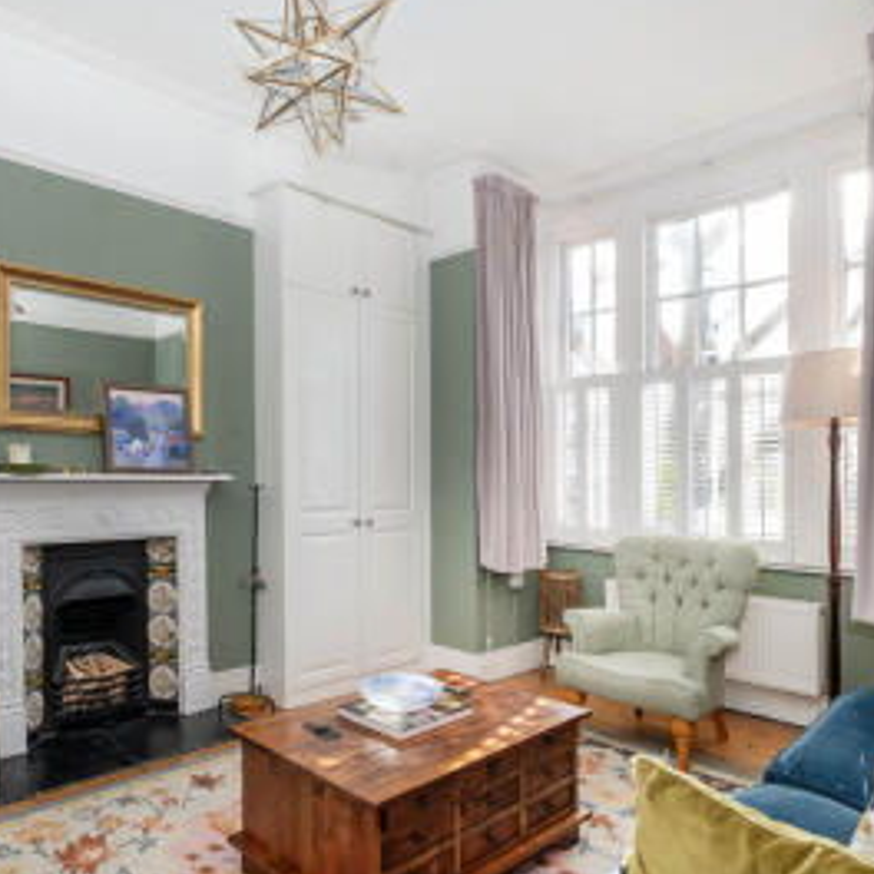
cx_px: 374
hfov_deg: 66.9
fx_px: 657
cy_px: 452
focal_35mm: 23
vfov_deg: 67.2
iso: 400
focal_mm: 10
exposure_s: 1/80
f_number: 6.4
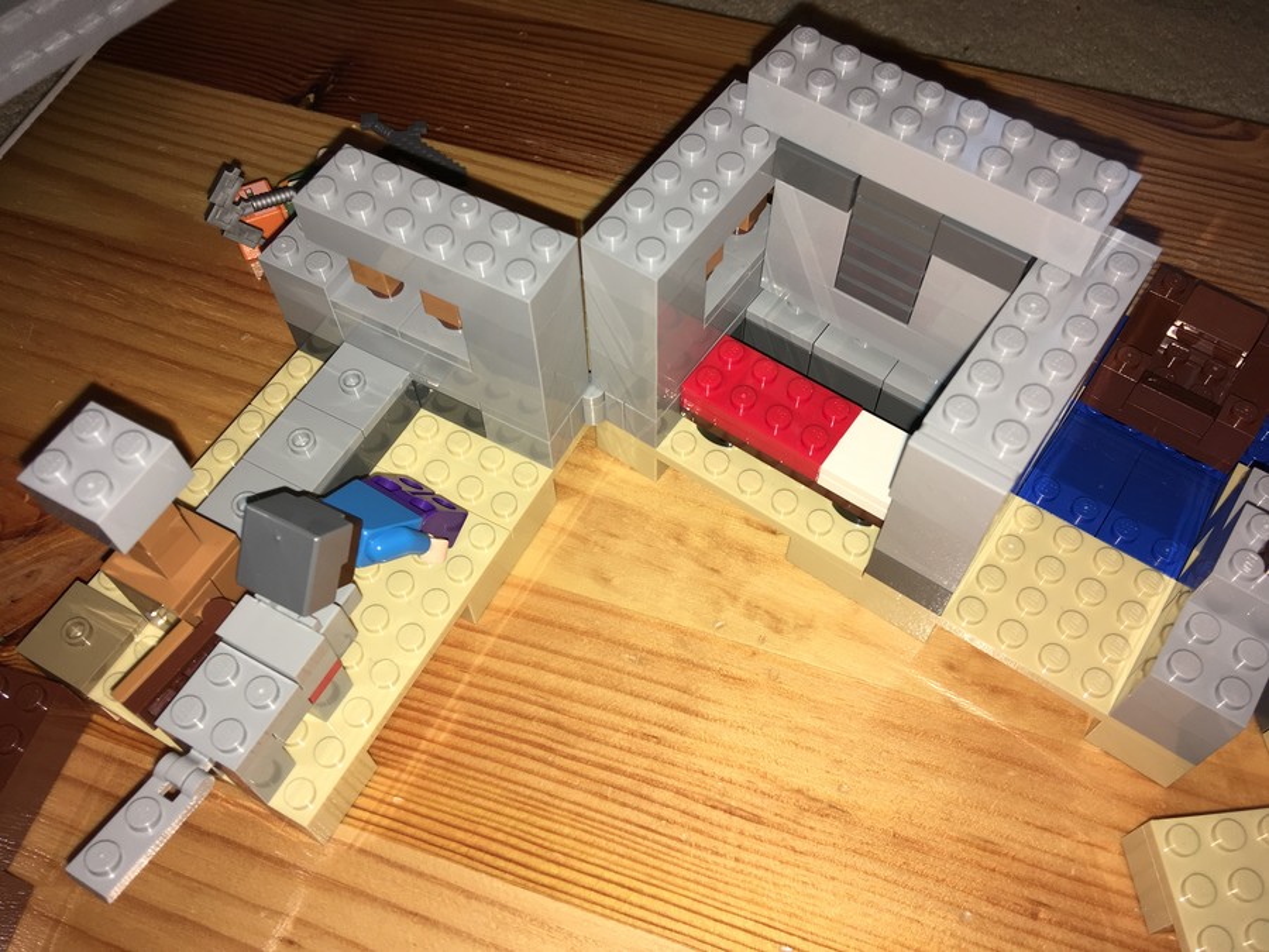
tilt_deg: -59.1
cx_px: 634
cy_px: 476
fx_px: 1063
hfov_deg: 61.7
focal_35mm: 29
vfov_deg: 48.2
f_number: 2.2
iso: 25
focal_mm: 4.15
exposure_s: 1/83
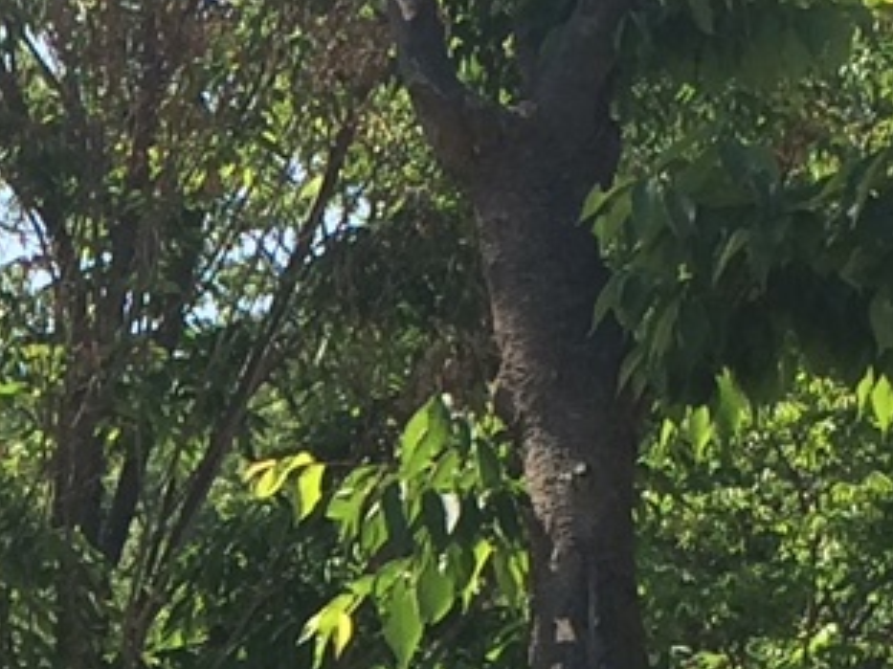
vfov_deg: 8.0
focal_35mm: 179
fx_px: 4616
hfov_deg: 10.7
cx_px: -370
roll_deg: -1.5
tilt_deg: +4.4
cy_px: 1159
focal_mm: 4.15
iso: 32
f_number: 2.2
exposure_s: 1/1208
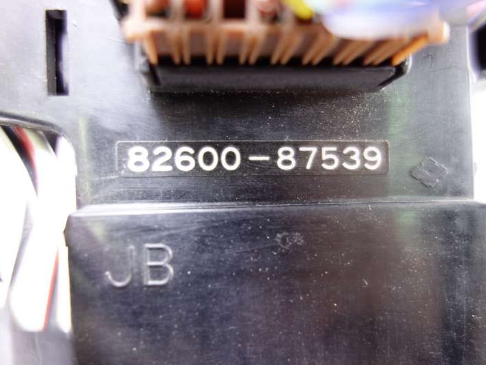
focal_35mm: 31
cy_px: 184
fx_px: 435
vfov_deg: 45.4
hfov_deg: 58.3
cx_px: 248
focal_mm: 10.4
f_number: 1.8
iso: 250
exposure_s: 1/30
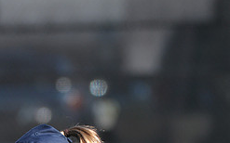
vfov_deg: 1.8
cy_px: 258
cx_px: 156
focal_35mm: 718
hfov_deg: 2.9
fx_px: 4498
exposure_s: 1/1600
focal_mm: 200
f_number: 4.5
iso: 400
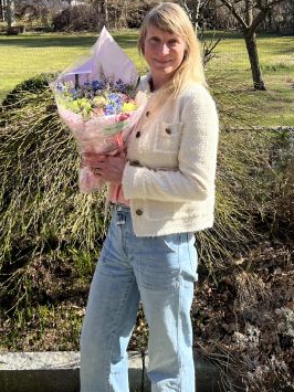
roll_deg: +1.8
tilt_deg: -7.2
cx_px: 138
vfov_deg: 41.8
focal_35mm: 44
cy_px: 103
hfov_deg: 32.8
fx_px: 499
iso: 50
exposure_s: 1/1511
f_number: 1.5
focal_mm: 5.7
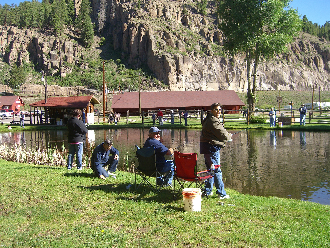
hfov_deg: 49.0
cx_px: 165
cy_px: 124
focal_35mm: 38
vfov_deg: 37.7
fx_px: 362
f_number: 2.8
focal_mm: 7.9
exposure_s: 1/500
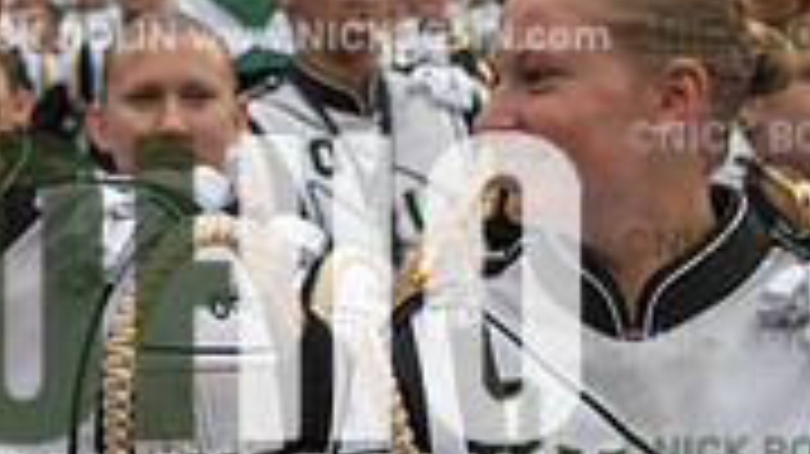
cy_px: 348
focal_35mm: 81
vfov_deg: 14.8
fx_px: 1739
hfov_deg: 26.1
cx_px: 261
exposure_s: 1/800
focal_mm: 24
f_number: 3.5
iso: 250
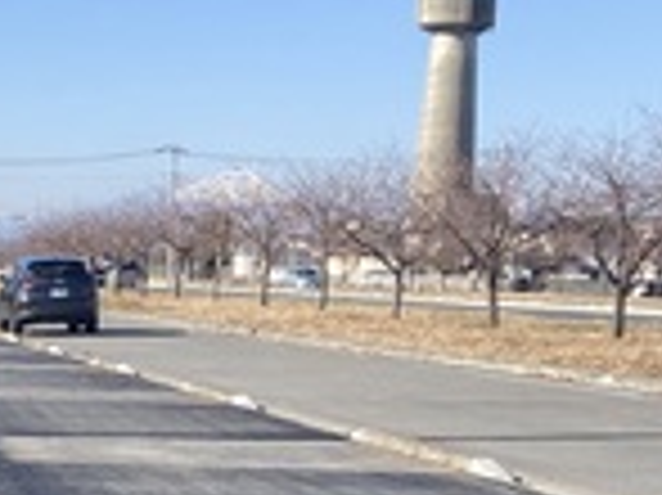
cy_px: 752
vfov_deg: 11.6
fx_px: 2331
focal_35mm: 122
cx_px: -257
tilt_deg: -12.6
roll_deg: -1.6
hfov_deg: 15.2
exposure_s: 1/1279
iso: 20
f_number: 1.8
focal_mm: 3.99
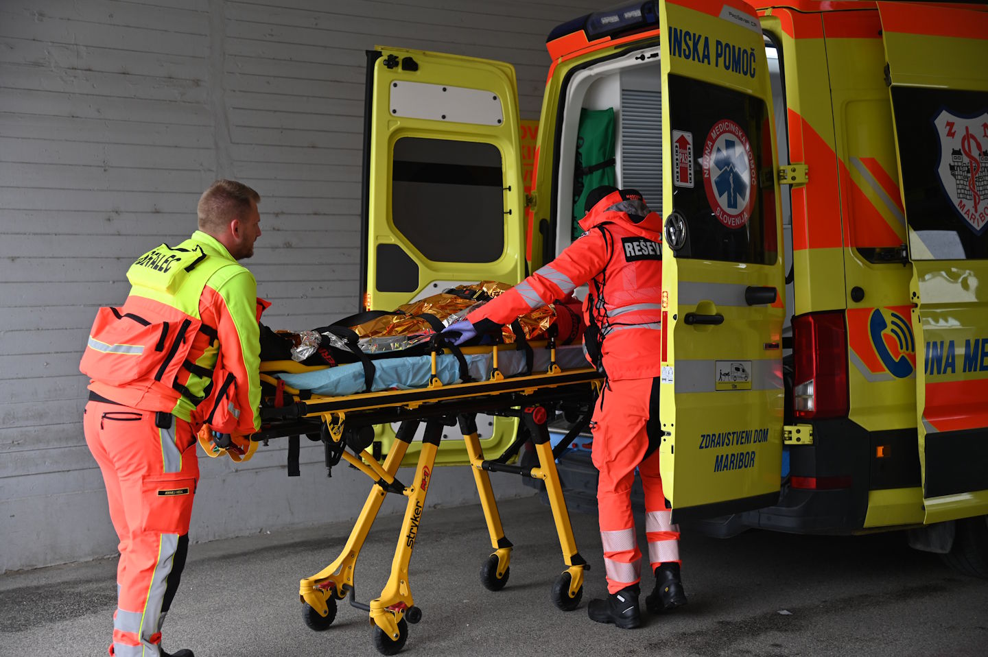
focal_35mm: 50
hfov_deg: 39.6
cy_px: 328
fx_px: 1371
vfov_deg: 27.0
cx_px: 494
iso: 250
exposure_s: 1/250
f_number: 4
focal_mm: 50
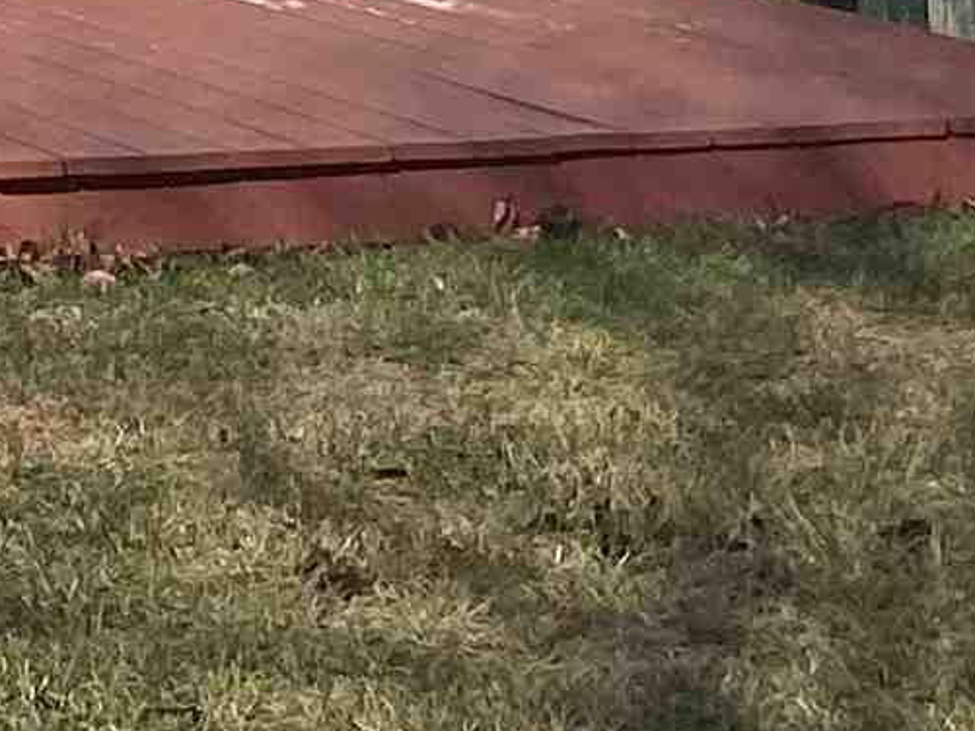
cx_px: -1380
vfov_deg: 7.4
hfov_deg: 9.3
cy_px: -834
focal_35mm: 190
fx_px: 5353
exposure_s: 1/1942
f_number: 2.4
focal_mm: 3.3
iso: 25
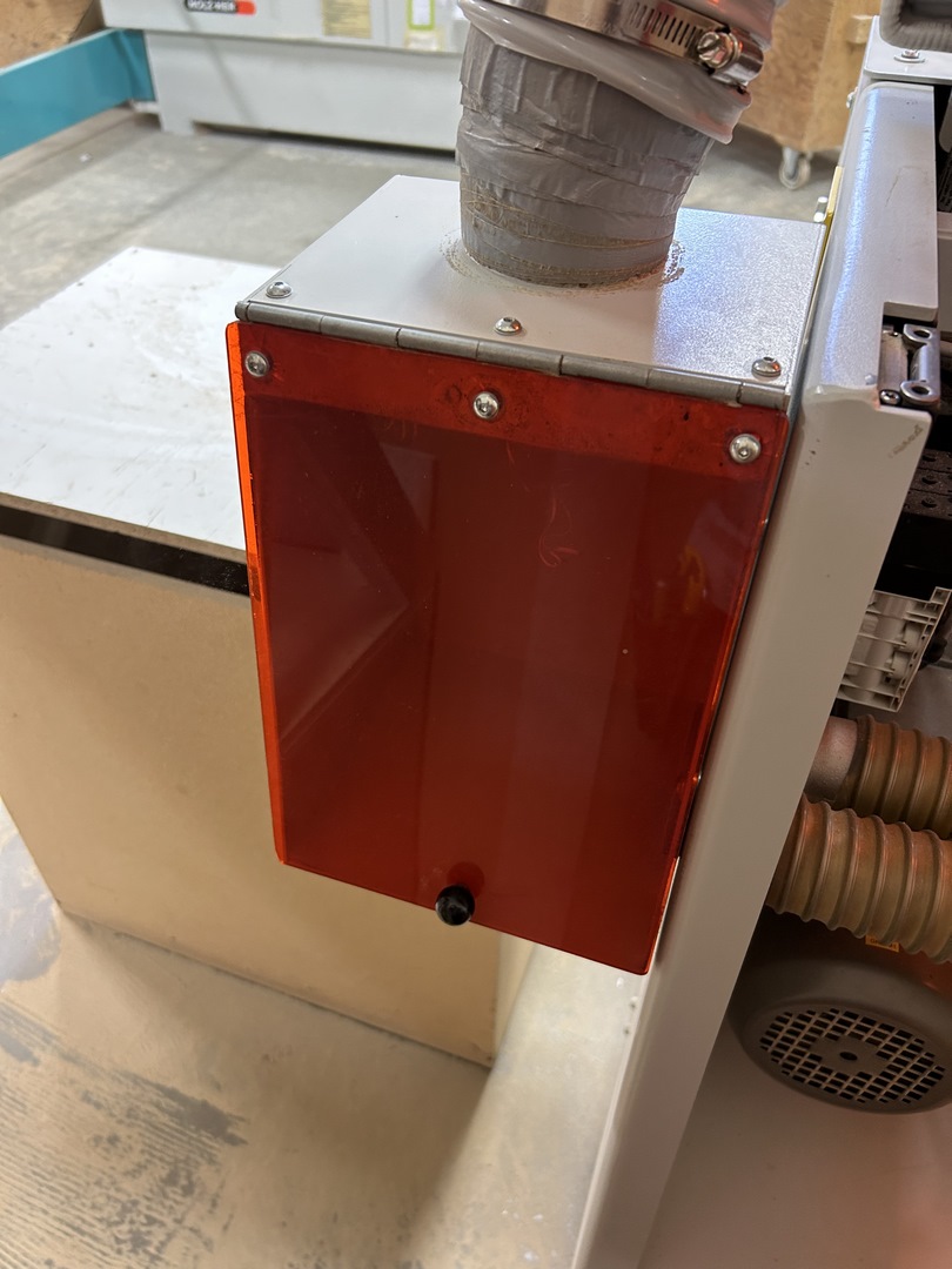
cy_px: 634
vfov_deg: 67.3
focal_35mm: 26
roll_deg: +0.1
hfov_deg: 53.1
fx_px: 953
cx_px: 476
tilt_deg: -43.2
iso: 200
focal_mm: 5.7
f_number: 1.5
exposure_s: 1/60
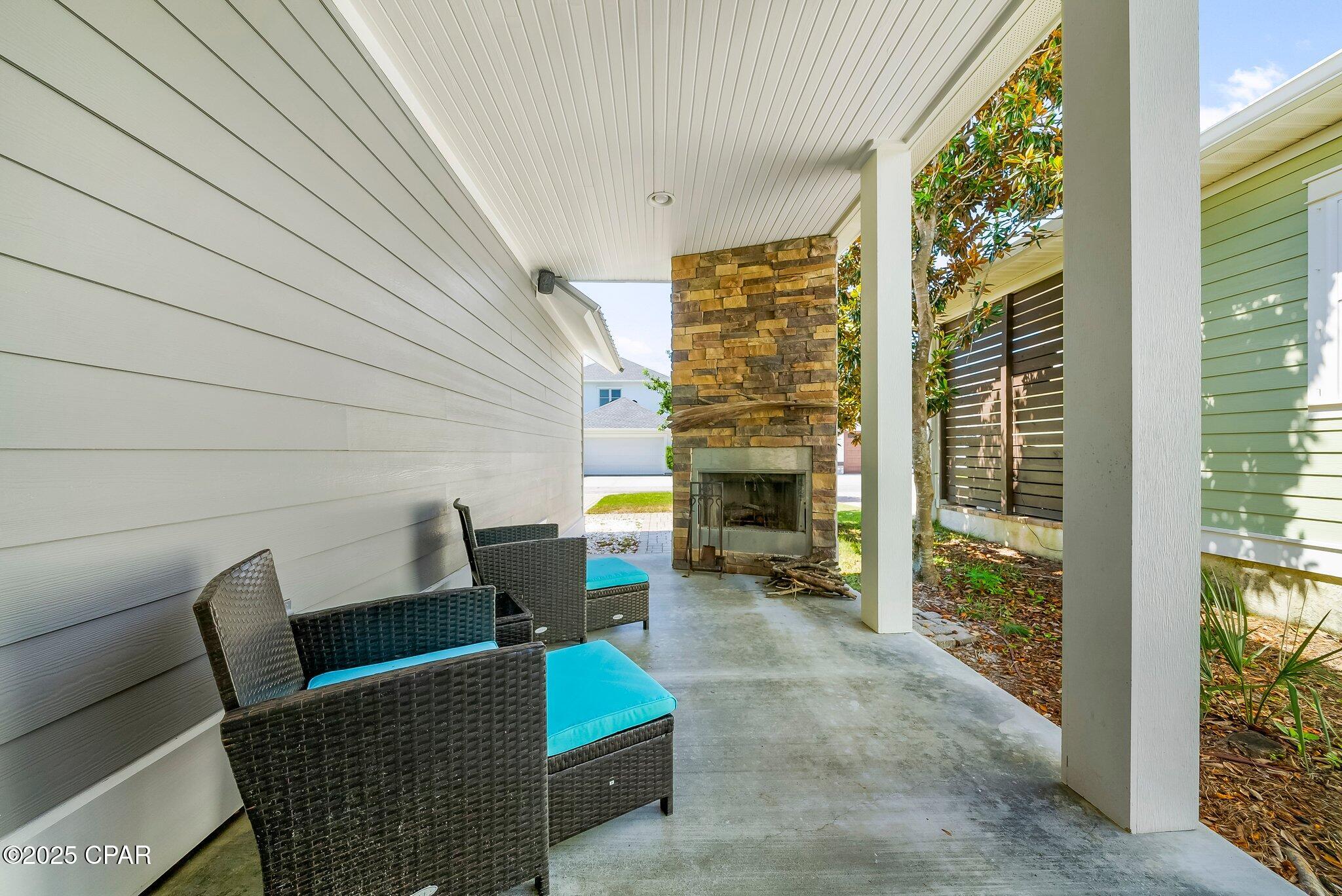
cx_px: 671
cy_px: 448
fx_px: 448
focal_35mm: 12
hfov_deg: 112.6
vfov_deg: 90.1
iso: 400
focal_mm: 12
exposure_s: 1/125
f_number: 8
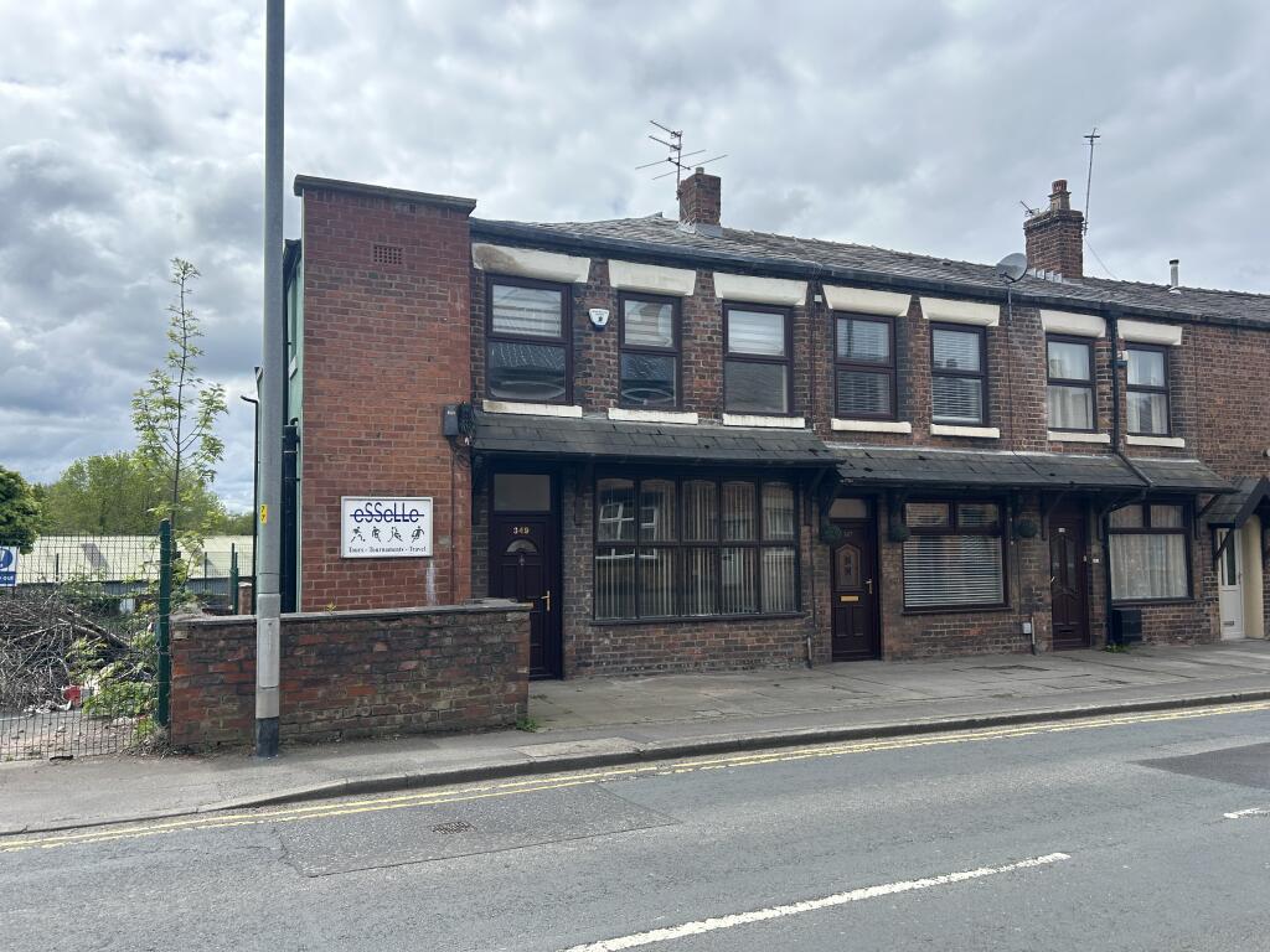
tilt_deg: +3.5
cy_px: 476
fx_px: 954
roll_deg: +0.5
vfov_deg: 53.1
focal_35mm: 26
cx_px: 635
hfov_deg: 67.3
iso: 50
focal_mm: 5.7
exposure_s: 1/4115
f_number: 1.5
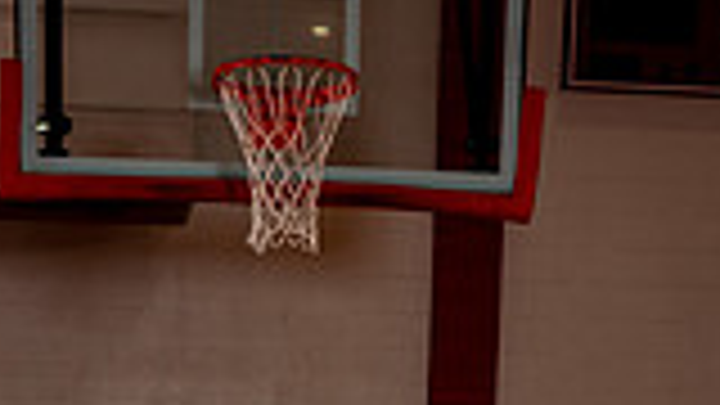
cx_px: 279
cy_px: 932
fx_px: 1852
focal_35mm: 97
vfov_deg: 10.8
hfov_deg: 22.0
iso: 100
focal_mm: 33
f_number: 8
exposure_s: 1/250
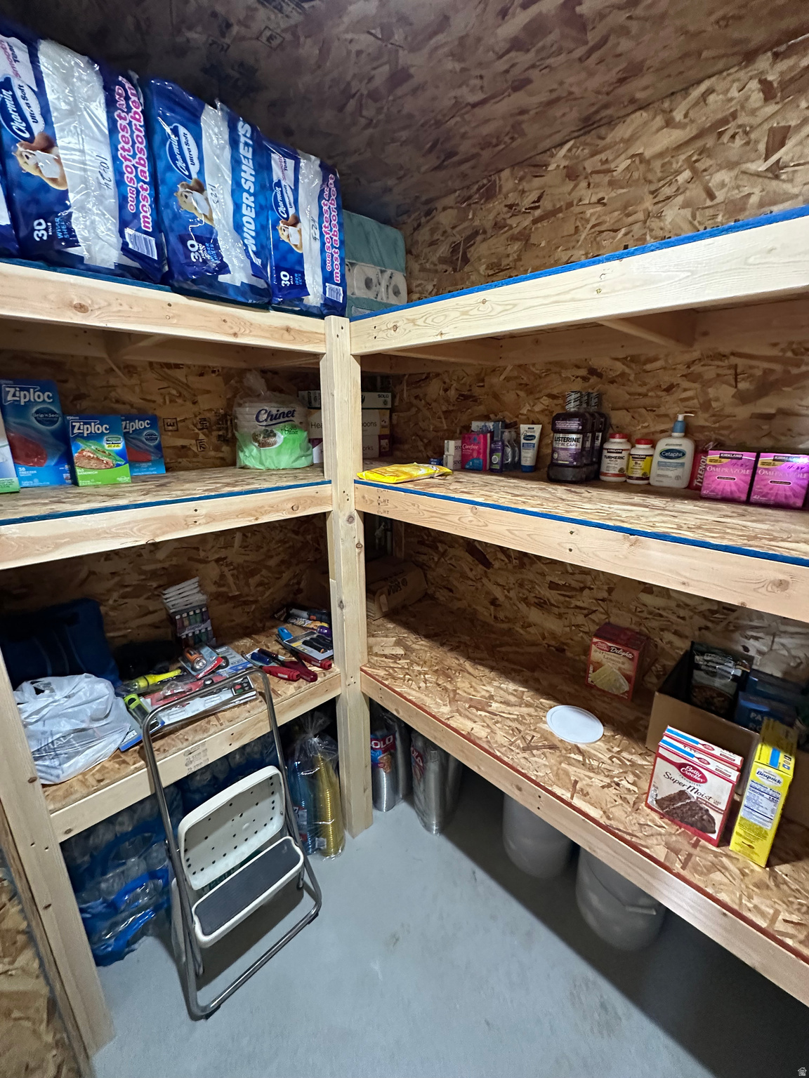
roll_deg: -0.5
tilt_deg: -18.0
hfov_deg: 85.7
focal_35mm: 14
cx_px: 404
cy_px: 539
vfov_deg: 102.1
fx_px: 436
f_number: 2.2
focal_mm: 2.22
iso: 640
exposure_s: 1/60
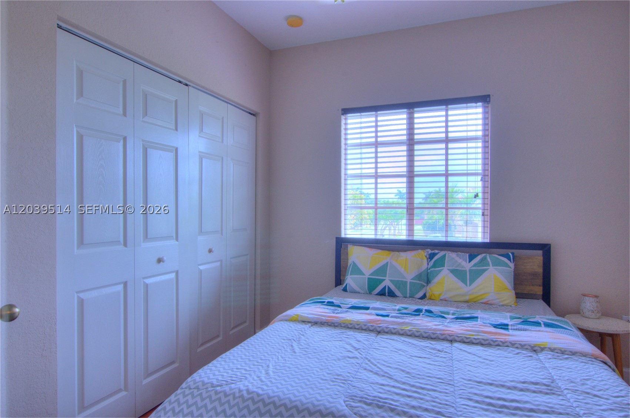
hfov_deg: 81.3
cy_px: 209
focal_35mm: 21
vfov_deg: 59.3
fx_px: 367
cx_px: 315
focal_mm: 14
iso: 400
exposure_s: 1/13
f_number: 11
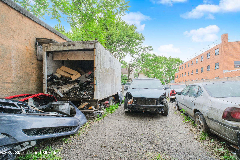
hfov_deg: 100.4
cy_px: 80
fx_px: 100
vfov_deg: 77.3
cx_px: 120
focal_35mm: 15
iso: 800
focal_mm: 10
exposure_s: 1/60
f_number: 10
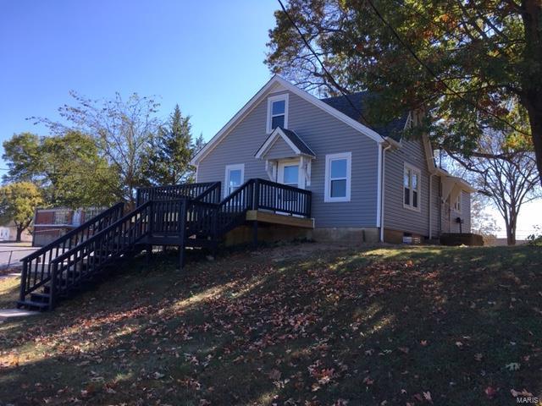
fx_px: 454
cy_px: 203
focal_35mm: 29
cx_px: 271
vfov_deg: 48.2
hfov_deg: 61.7
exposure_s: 1/680
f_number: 2.2
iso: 25
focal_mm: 4.15
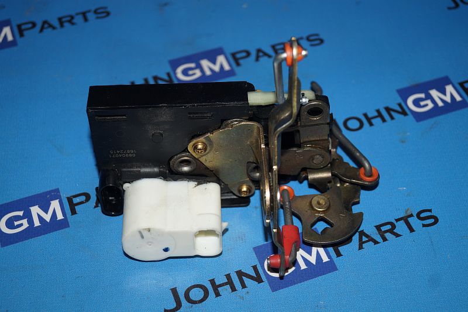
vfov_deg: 22.6
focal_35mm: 60
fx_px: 780
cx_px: 234
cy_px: 156
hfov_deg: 33.4
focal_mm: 40
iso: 200
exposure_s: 1/60
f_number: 5
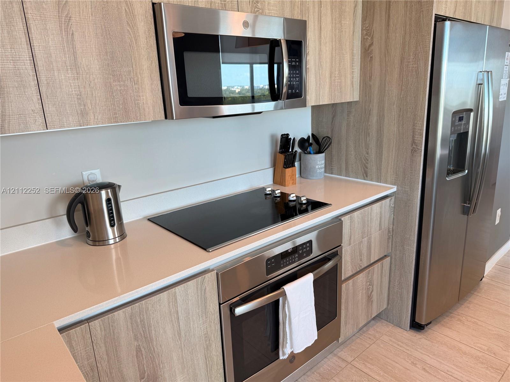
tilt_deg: -15.8
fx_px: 354
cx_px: 255
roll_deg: +3.1
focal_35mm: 24
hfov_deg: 71.6
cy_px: 191
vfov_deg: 56.8
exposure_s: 1/120
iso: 64
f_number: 1.78
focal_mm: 6.76
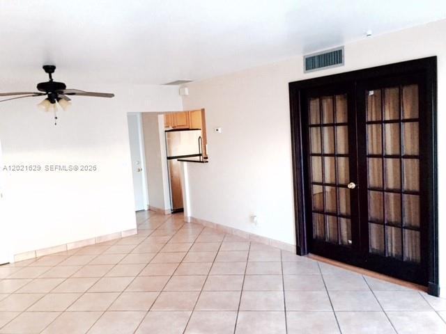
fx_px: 374
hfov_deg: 61.7
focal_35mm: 29
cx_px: 223
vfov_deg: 48.2
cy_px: 167
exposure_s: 1/30
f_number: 2.2
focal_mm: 4.15
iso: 160
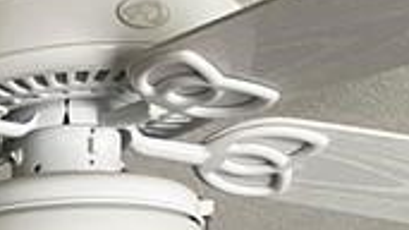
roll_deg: +0.1
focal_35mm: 170
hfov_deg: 11.5
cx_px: -387
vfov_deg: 6.3
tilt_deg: -3.6
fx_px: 1843
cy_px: 793
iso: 80
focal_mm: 5.1
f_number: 1.6
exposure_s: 1/60
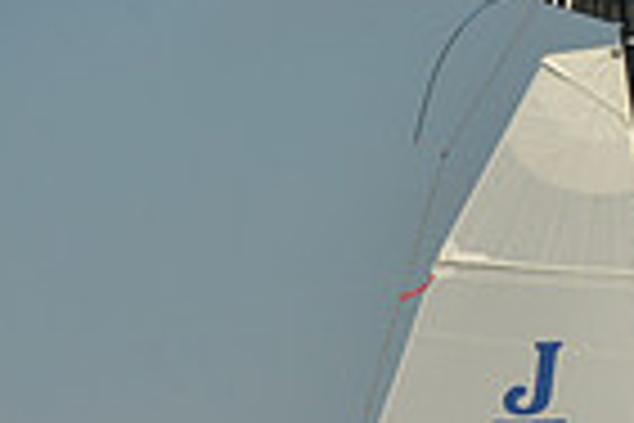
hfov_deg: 2.5
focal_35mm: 824
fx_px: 14510
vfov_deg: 1.7
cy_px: 1206
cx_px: 780
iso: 280
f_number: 9
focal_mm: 200
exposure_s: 1/1600
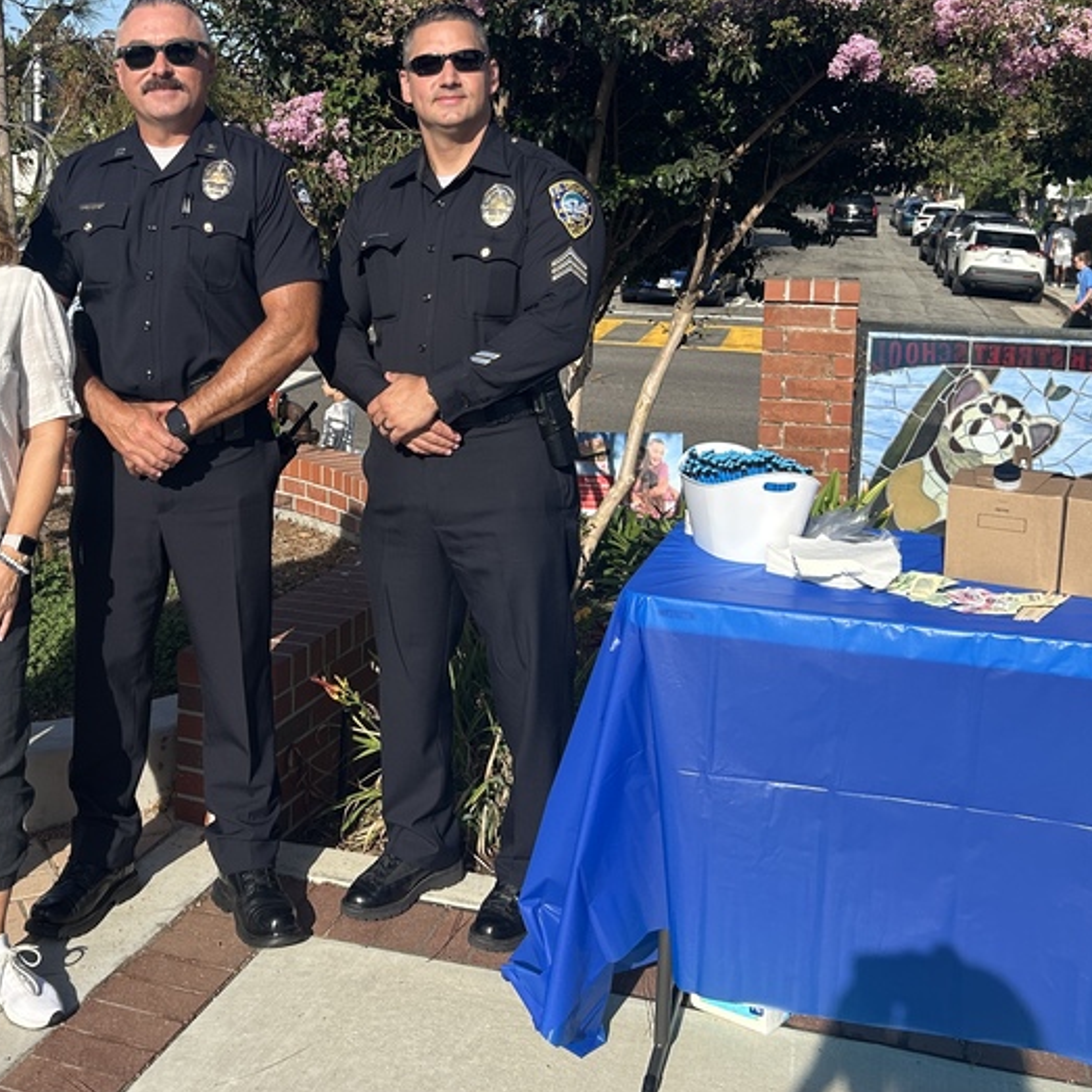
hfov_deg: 37.2
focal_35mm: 45
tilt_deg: -6.9
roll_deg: -0.1
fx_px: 1606
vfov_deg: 37.2
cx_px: 367
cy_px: 376
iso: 50
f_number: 1.5
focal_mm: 5.7
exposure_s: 1/3077
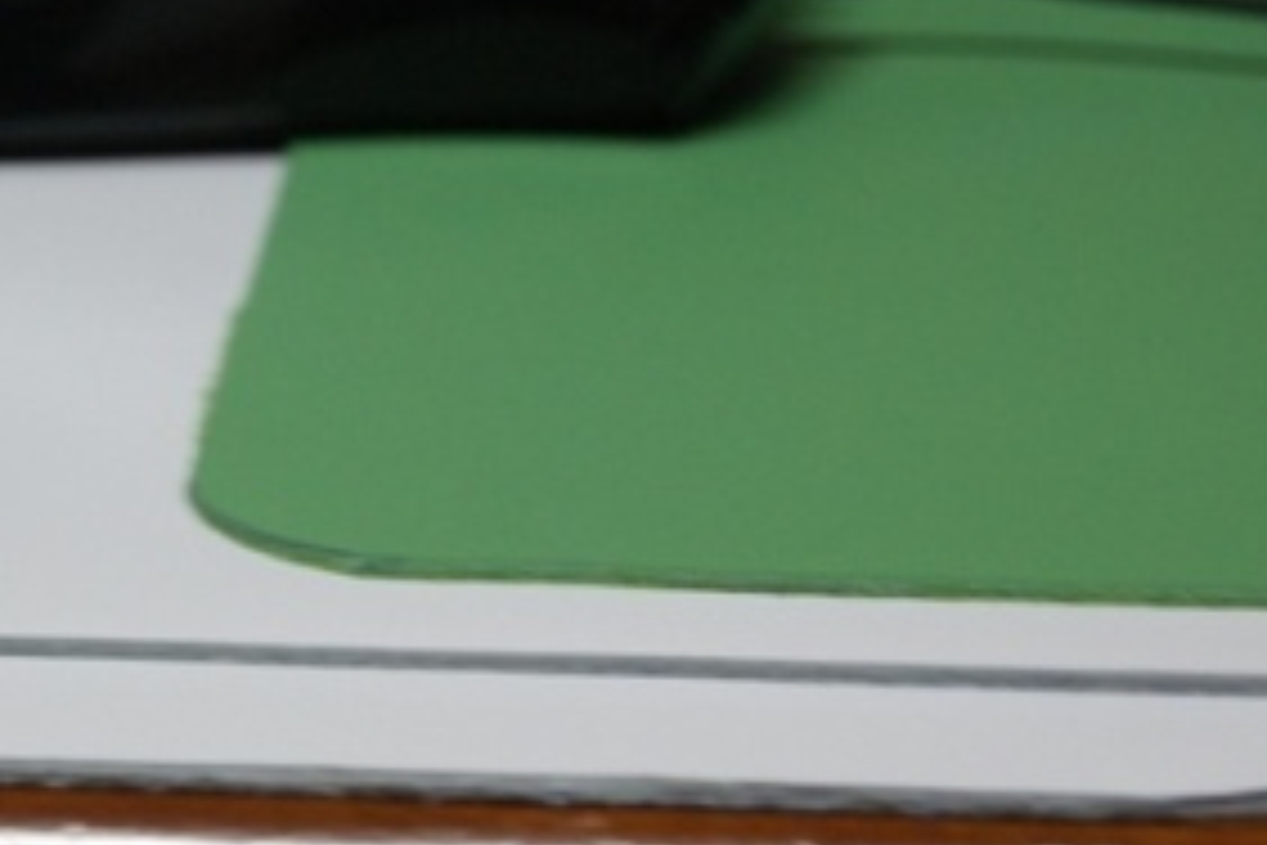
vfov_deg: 7.3
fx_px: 6586
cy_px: 508
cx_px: 72
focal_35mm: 187
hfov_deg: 10.9
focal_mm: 55
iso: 400
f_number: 5.6
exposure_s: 1/6
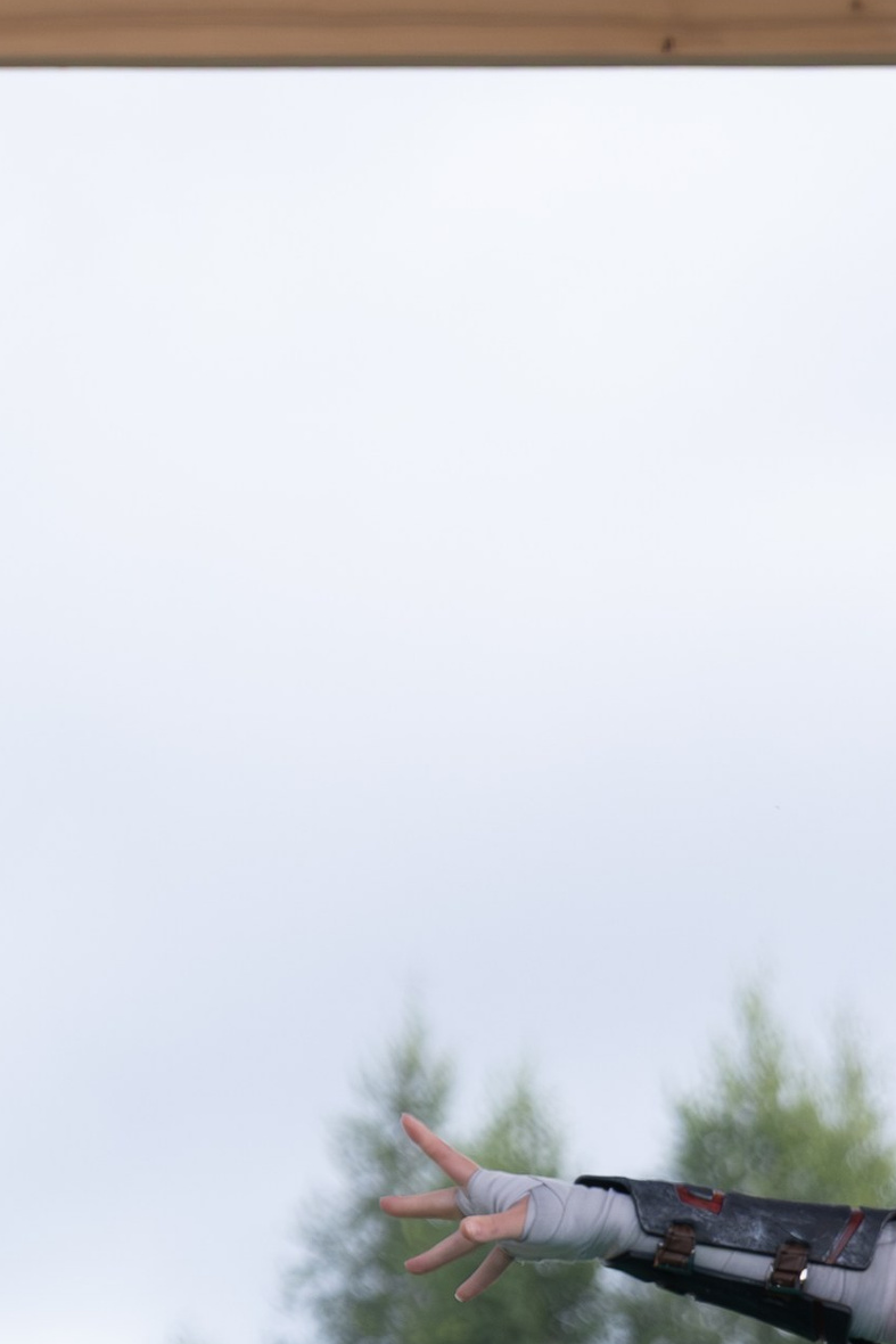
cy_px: 1609
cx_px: 1291
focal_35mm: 270
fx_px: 10076
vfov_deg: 7.6
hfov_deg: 5.1
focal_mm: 55
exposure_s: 1/800
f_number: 3.6
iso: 800
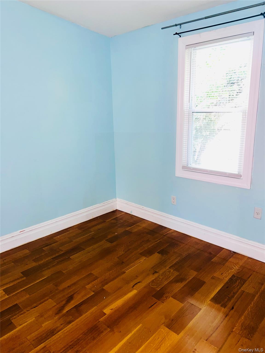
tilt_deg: -15.7
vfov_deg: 67.3
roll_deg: +1.2
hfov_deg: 53.1
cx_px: 132
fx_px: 265
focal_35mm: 26
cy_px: 176
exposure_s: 1/10
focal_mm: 5.7
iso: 80
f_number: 1.5
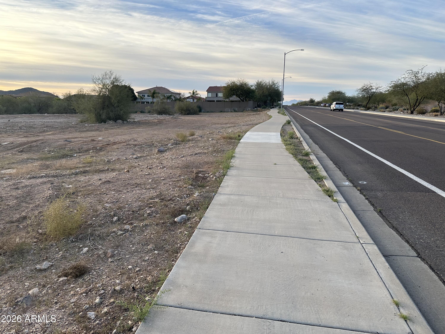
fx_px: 309
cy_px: 167
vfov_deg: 56.8
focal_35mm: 24
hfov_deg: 71.6
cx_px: 222
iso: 80
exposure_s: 1/1040
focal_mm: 6.86
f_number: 1.78
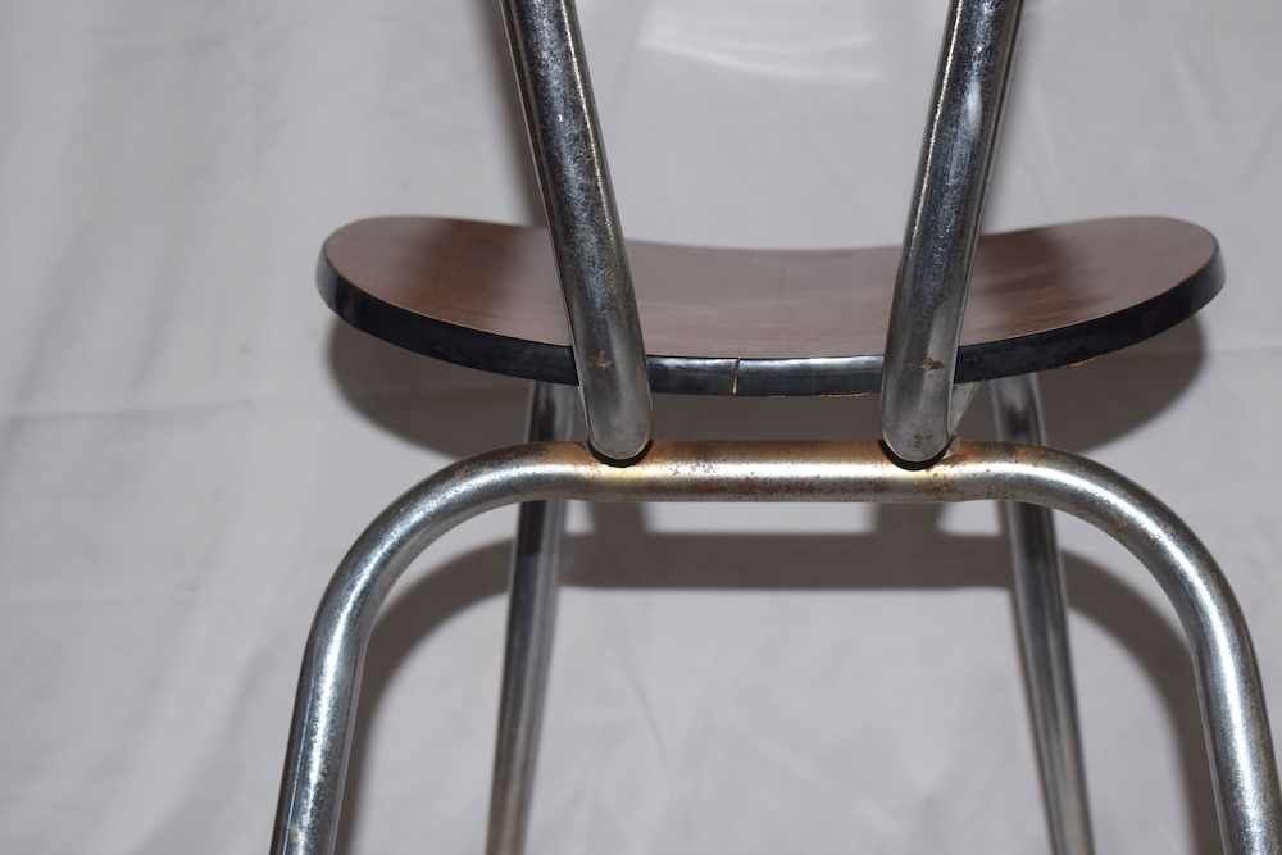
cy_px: 428
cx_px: 641
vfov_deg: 19.7
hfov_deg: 29.2
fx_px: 2457
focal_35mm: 69
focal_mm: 46
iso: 100
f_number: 8
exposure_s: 1/60
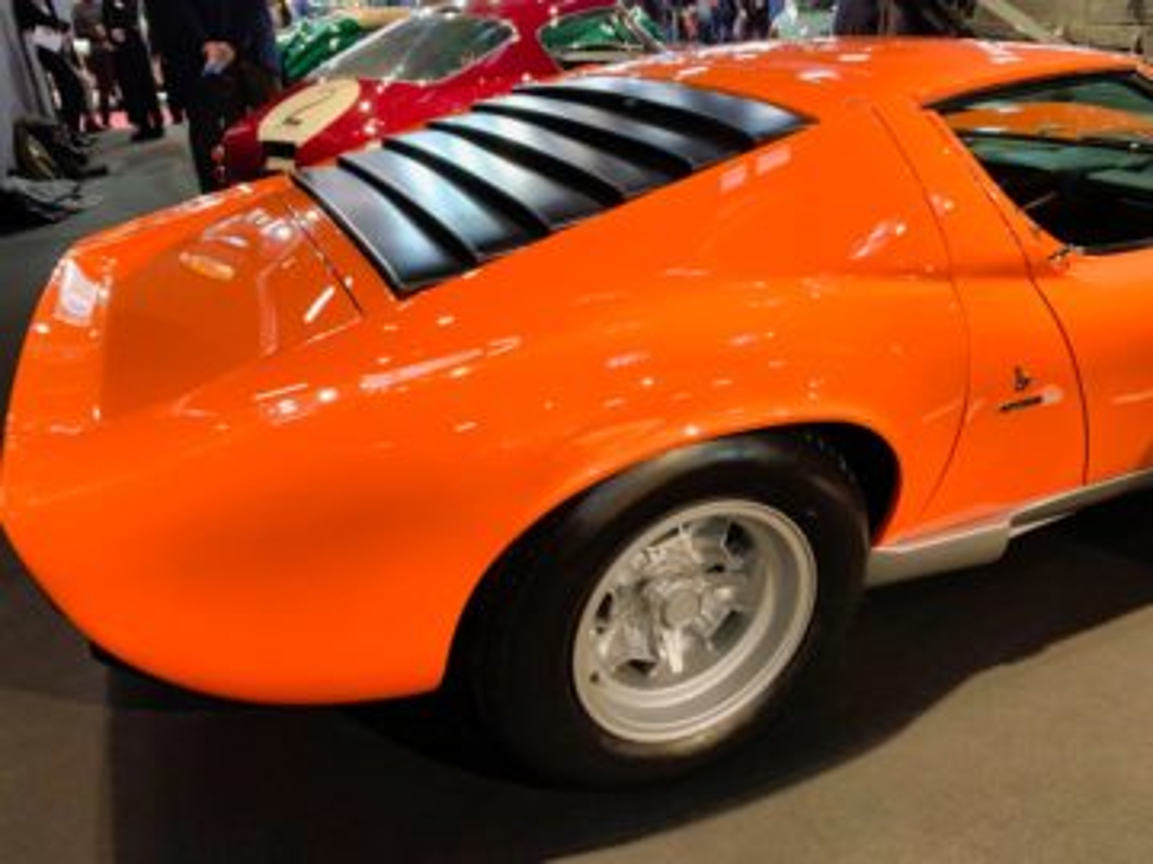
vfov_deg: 53.1
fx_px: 866
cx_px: 576
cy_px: 432
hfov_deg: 67.3
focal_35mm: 26
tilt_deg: -24.1
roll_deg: +3.5
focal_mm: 4.25
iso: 250
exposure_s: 1/50
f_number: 1.8
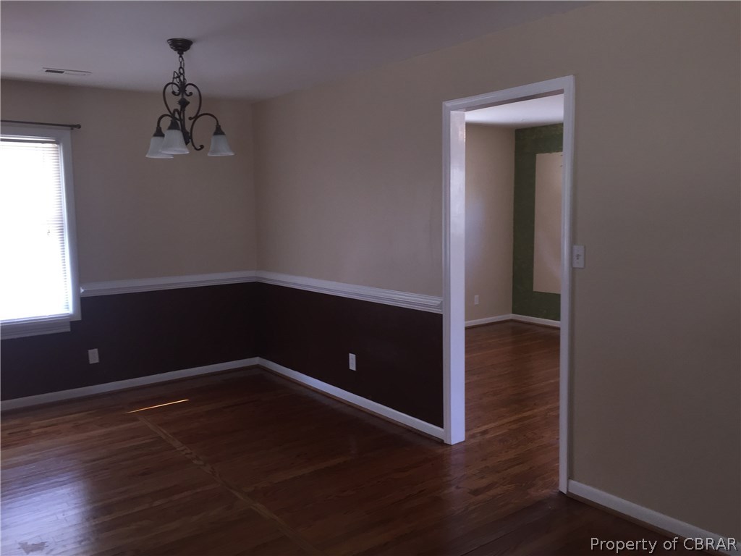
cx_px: 370
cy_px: 278
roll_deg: +0.8
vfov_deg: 48.2
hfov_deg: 61.7
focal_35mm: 29
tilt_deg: -7.7
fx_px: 621
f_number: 2.2
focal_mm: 4.15
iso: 80
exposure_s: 1/30
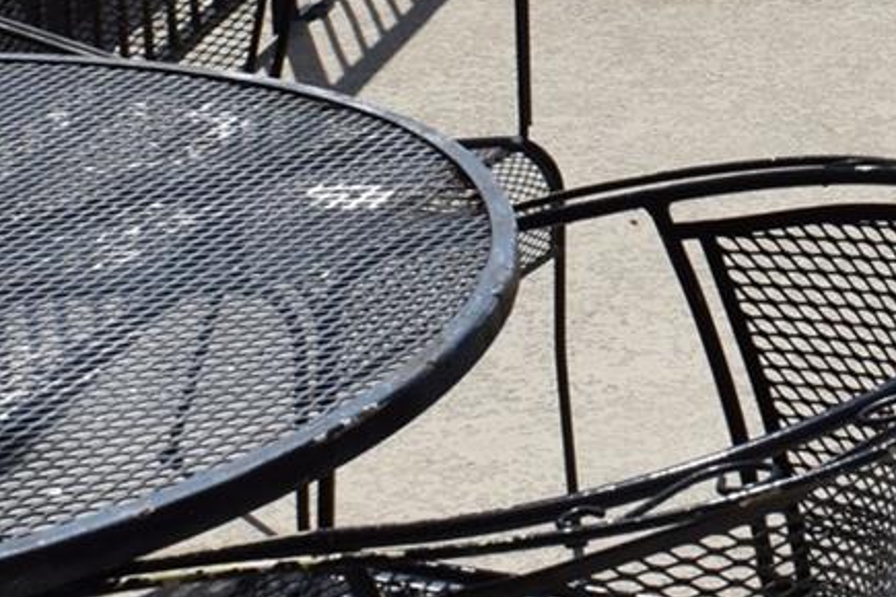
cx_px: 1250
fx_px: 3161
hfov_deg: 15.2
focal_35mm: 127
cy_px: -221
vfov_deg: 10.5
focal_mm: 18
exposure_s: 1/500
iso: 200
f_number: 11
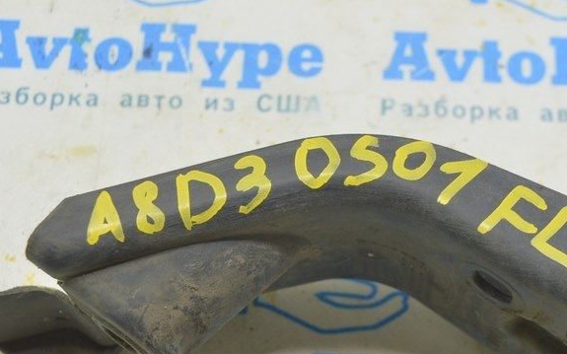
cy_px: 273
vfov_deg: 16.4
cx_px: 342
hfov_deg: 26.1
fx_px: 1219
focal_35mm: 79
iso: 400
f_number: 5.6
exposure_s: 1/20
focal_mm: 29
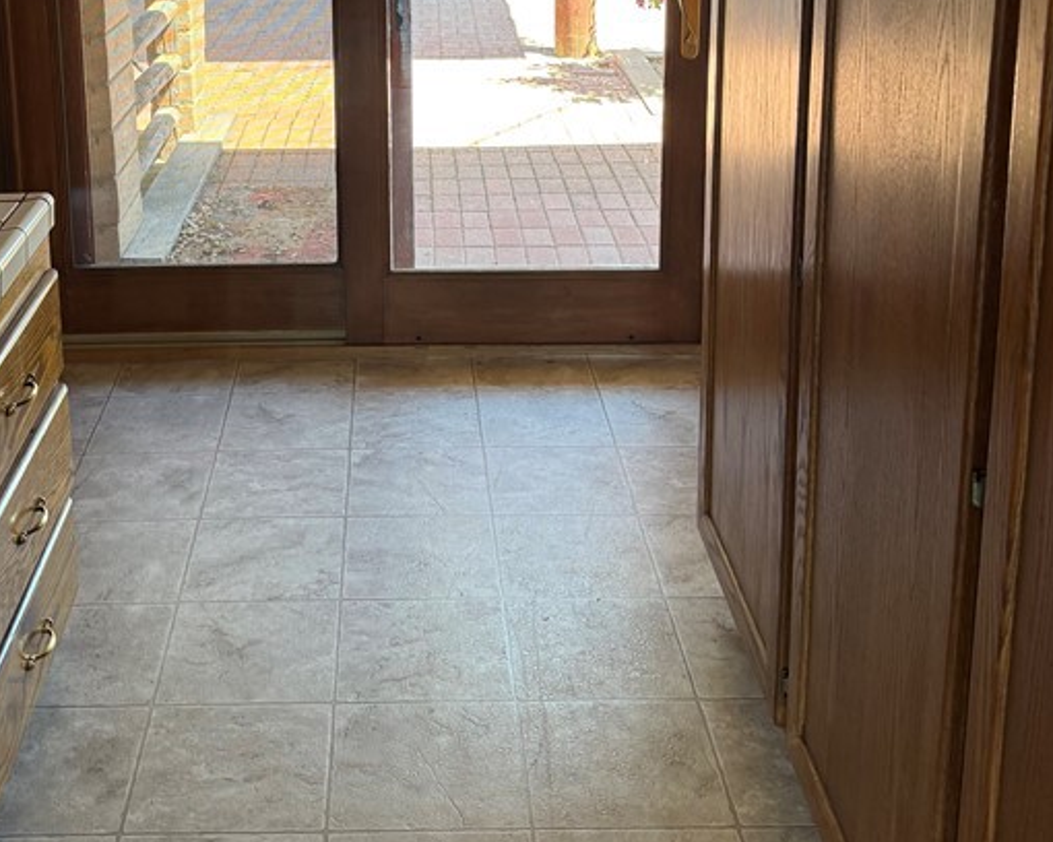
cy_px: 89
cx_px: 382
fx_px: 1465
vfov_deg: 30.7
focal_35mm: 47
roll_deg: +2.1
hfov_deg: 39.2
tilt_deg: -12.6
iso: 100
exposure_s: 1/121
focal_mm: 6.76
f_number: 1.78
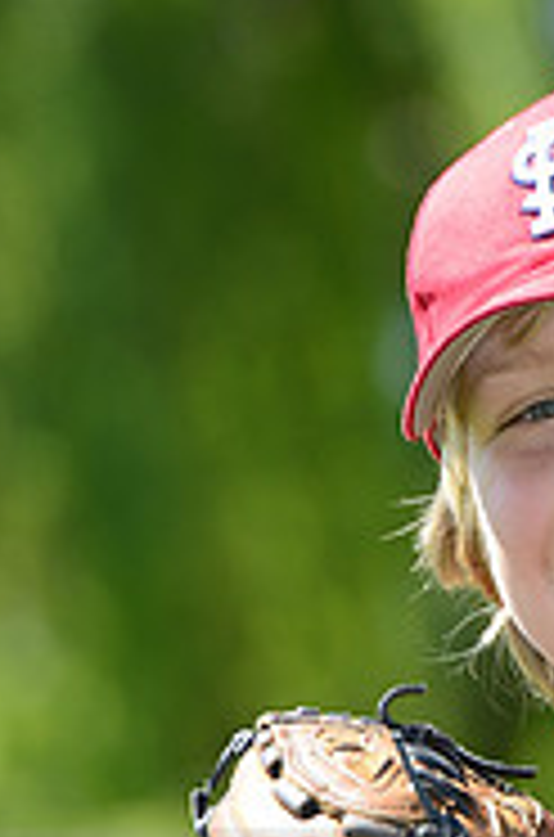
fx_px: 14484
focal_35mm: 624
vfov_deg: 3.3
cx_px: 723
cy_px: 891
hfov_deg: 2.2
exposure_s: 1/400
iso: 200
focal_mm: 200
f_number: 5.6
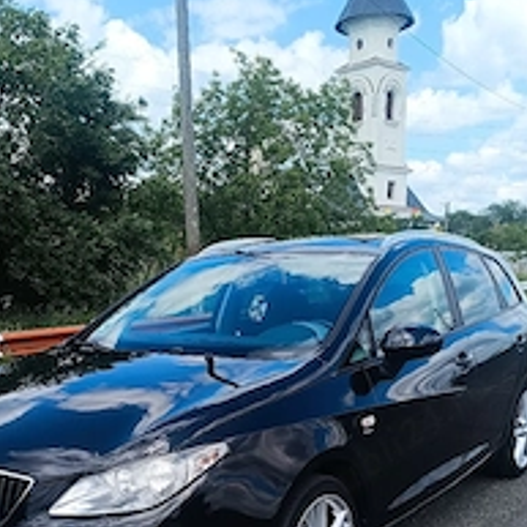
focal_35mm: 44
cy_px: 475
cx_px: 243
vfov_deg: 36.0
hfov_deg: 38.3
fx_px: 758
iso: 53
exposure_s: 1/769
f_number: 1.88
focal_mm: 5.59
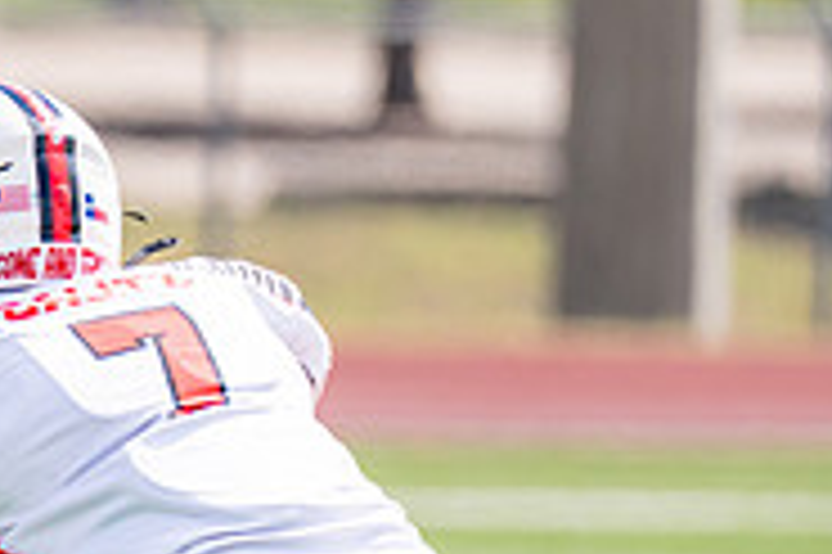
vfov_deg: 1.3
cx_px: -953
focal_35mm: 1030
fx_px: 23783
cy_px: 546
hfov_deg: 2.0
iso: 250
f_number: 2.8
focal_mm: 200
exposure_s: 1/4000
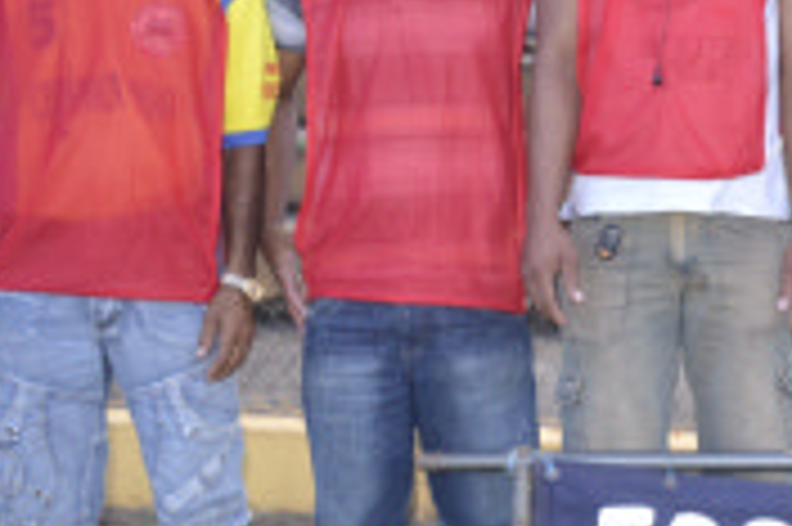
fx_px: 2066
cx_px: 994
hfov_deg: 20.1
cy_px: 196
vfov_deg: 14.5
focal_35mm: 94
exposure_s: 1/60
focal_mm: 22
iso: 1600
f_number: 3.8
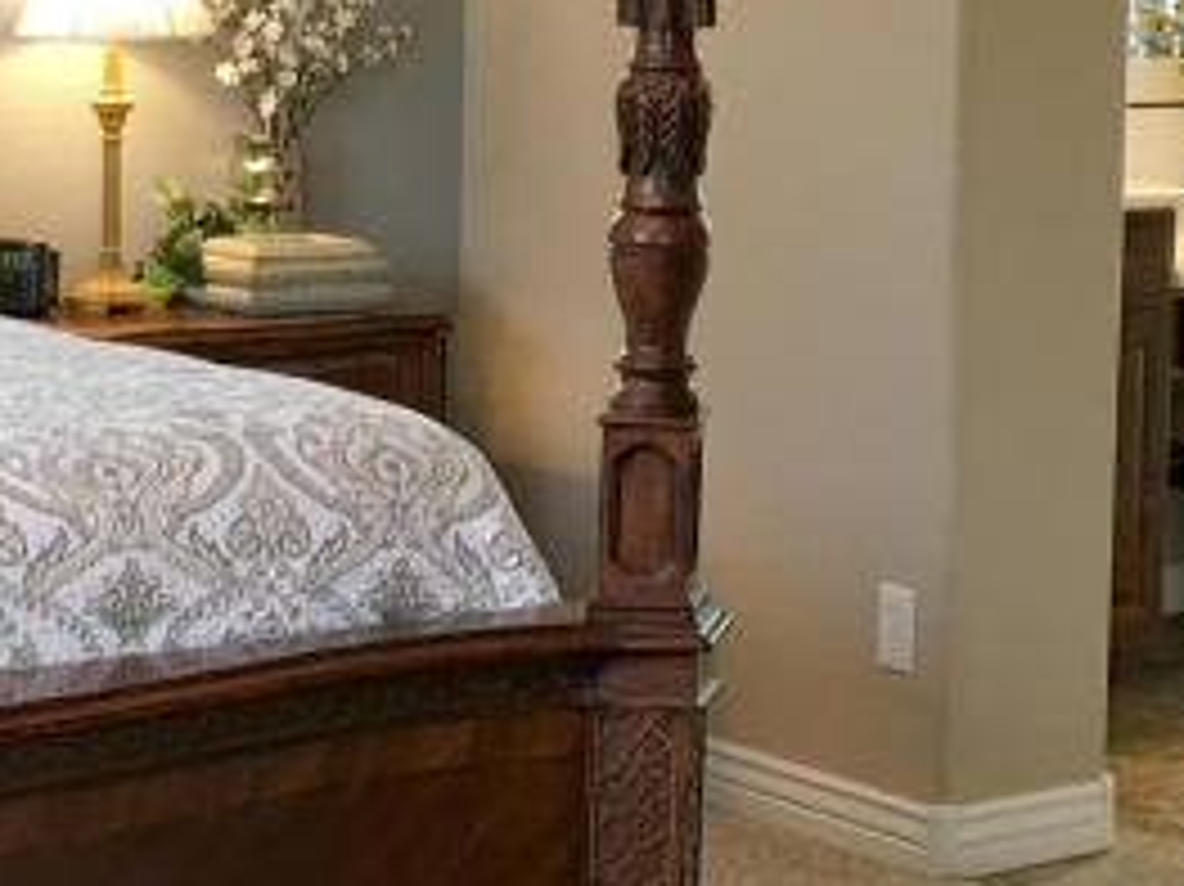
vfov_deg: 13.0
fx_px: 3863
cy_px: 103
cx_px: 1107
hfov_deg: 17.1
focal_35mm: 113
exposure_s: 1/15
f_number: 2.2
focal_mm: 4.15
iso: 32
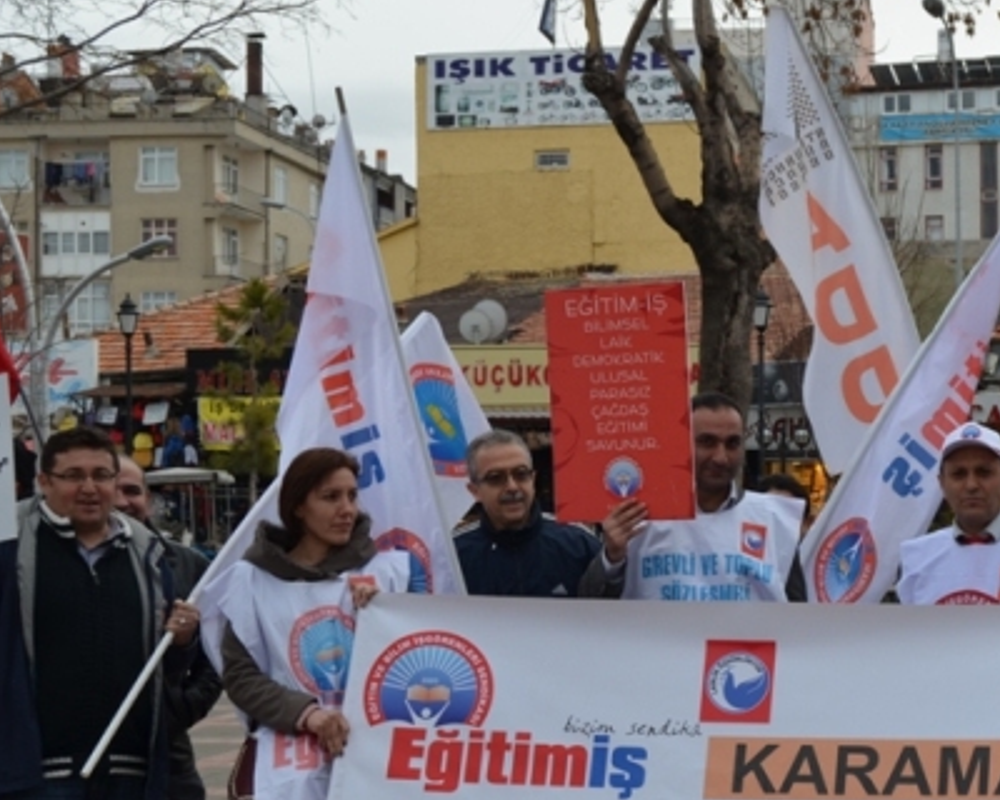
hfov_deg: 25.3
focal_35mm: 73
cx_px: 895
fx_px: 2161
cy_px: 548
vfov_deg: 20.9
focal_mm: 26
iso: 200
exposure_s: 1/200
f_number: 7.1
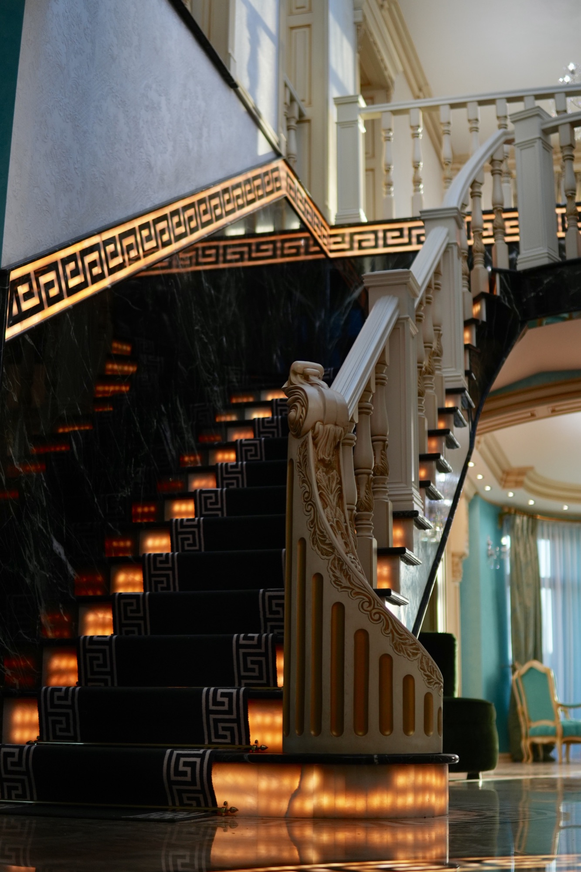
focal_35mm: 45
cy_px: 436
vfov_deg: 43.6
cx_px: 290
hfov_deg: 29.9
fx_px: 1089
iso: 320
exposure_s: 1/800
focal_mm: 30
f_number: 1.6
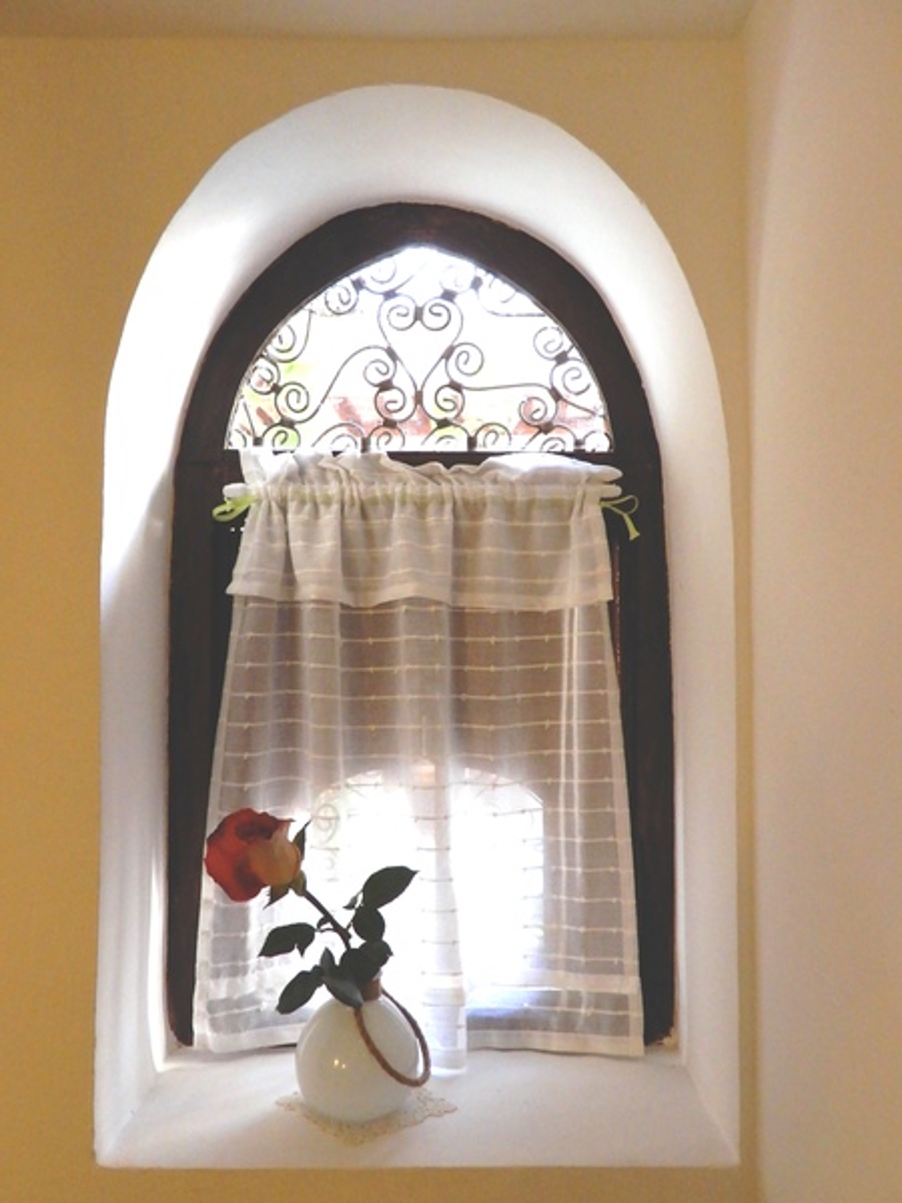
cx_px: 451
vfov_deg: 60.0
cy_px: 602
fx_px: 1042
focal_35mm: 30
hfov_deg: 46.8
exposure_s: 1/30
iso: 500
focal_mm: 5.4
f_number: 3.5
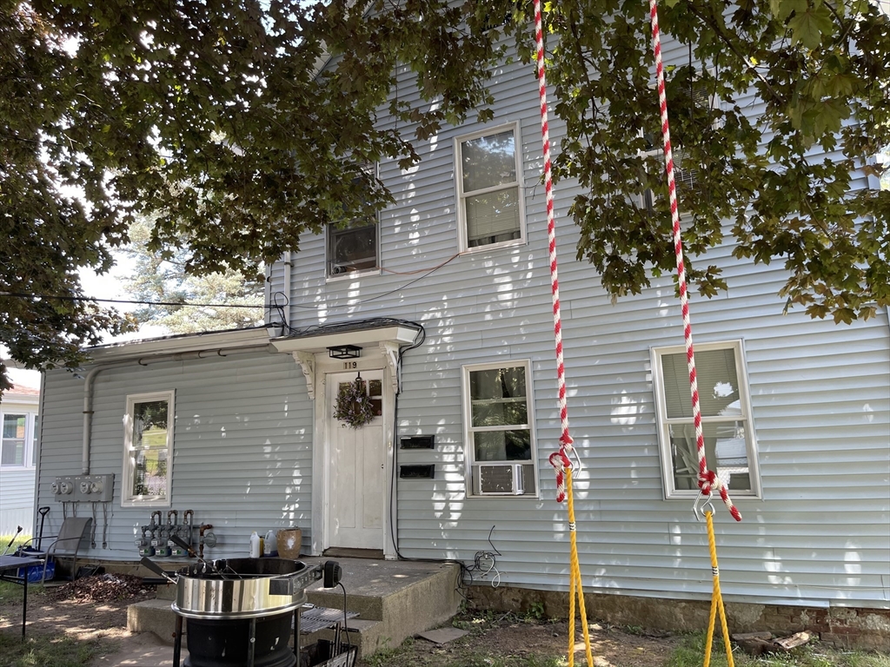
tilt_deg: +9.7
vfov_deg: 54.9
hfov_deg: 69.4
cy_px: 334
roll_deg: +2.8
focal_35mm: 25
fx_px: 643
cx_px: 445
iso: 32
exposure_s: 1/121
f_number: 1.6
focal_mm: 5.1
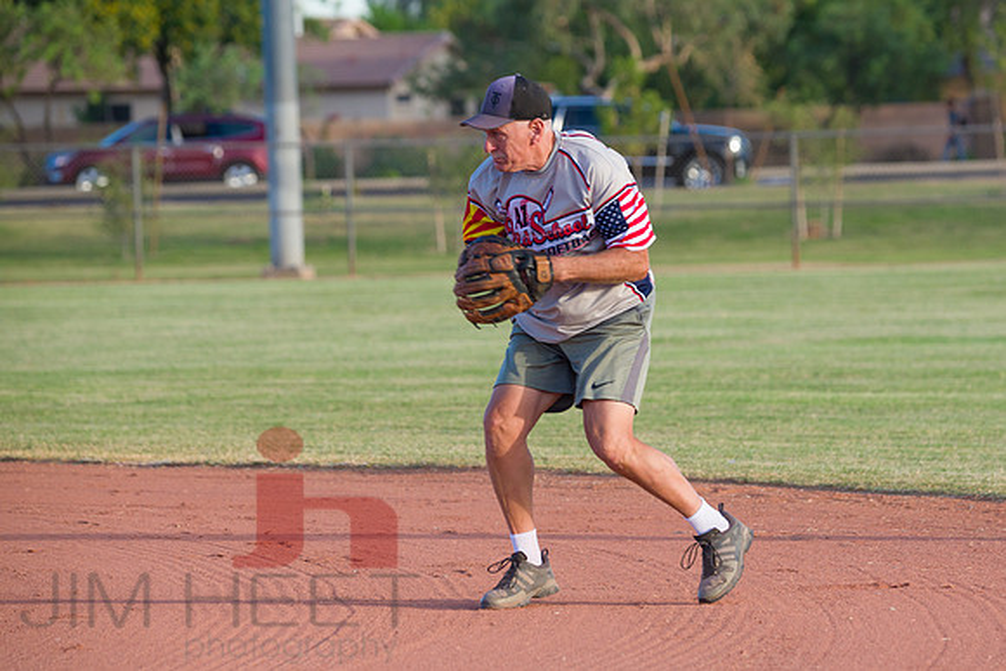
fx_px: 7193
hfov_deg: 8.0
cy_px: 392
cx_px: 588
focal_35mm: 257
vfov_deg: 5.3
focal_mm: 220
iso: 640
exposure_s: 1/800
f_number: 6.3
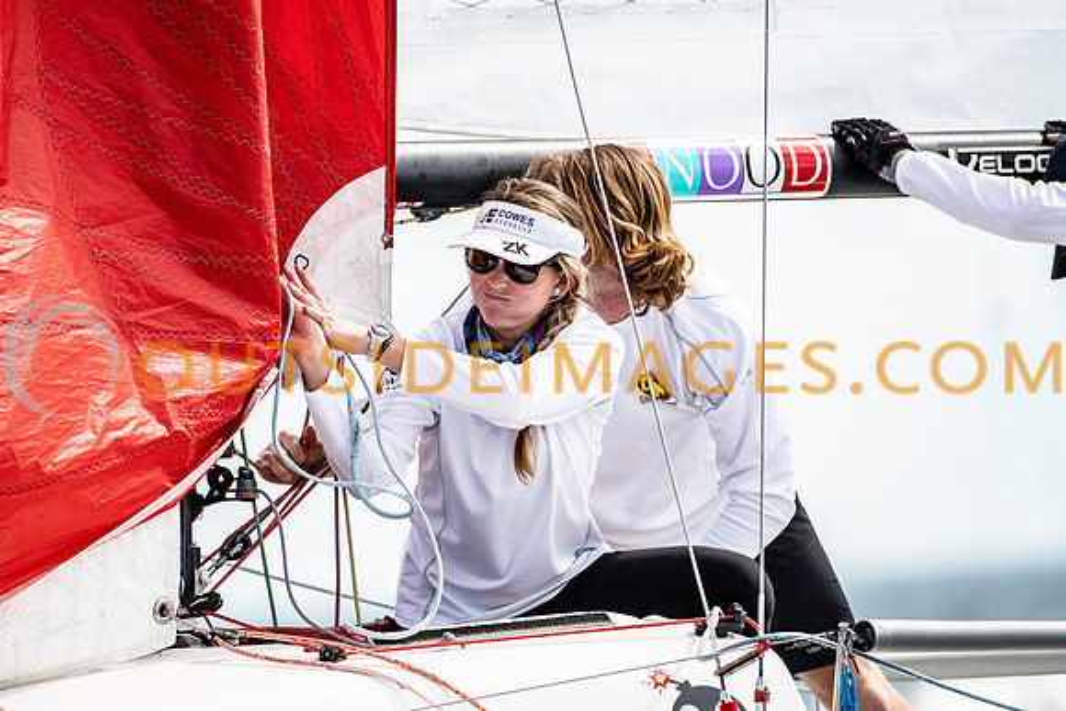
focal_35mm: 600
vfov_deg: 2.3
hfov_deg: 3.4
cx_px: 533
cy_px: 356
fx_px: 17770
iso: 320
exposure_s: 1/1600
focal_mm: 400
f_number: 5
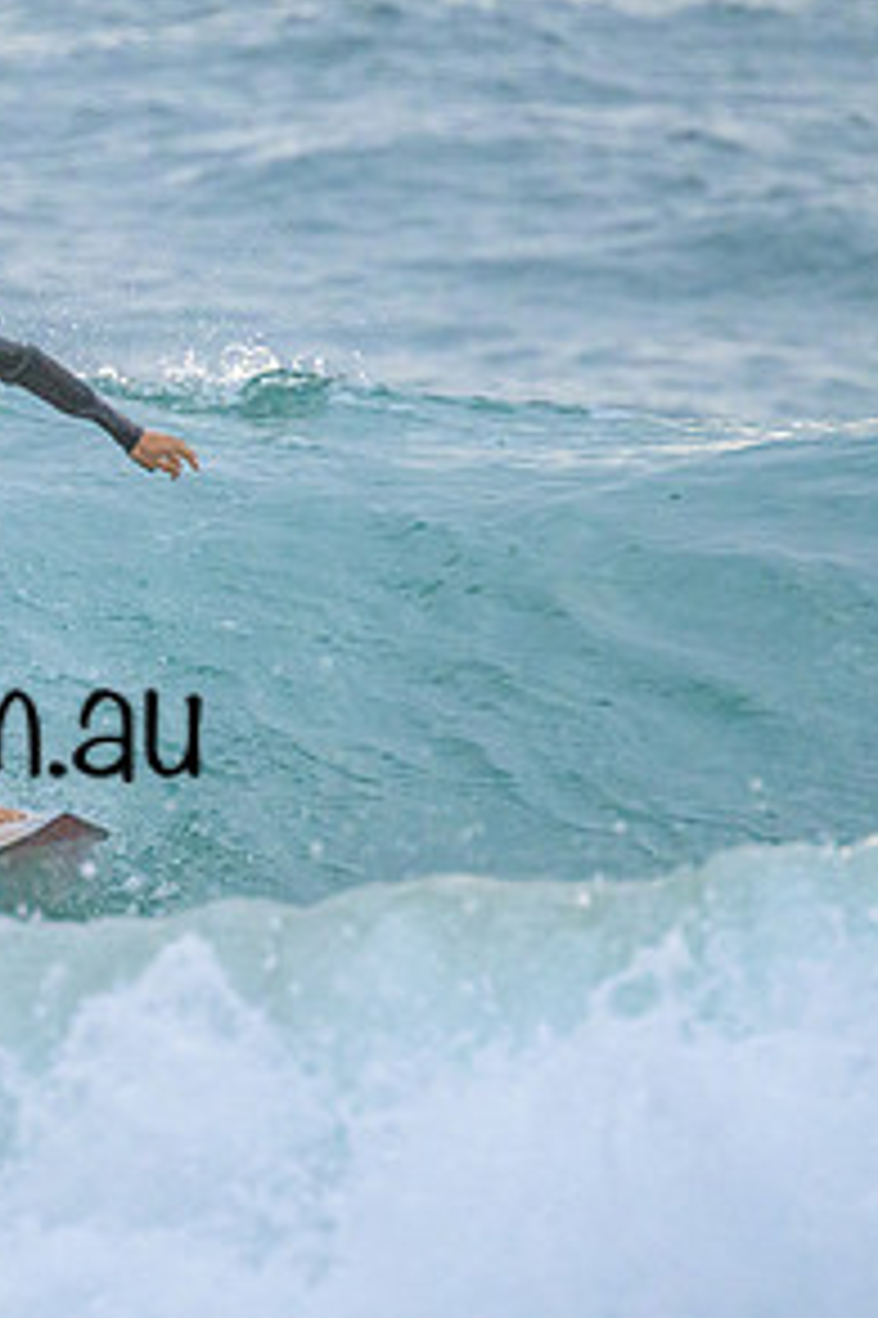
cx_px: -78
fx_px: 67314
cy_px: 557
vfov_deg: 1.1
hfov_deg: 0.7
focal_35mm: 1838
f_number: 11
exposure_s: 1/2000
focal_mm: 800
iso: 2800
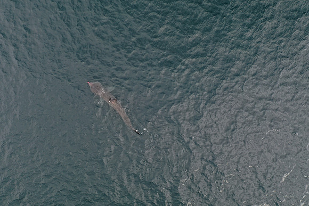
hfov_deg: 65.5
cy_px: 103
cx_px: 154
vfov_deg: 46.4
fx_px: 240
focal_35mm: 28
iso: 100
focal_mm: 10.26
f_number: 4.5
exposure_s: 1/120
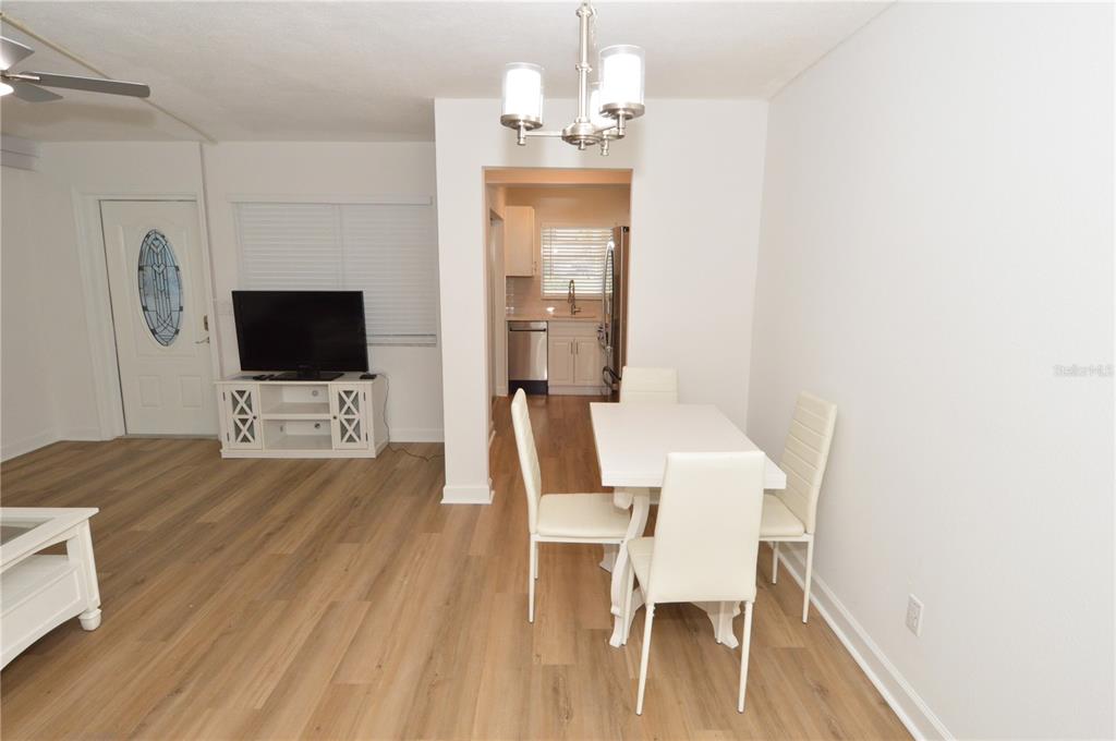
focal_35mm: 18
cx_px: 558
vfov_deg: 67.2
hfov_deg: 90.1
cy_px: 370
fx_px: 557
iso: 800
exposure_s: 1/60
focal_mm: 12
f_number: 10
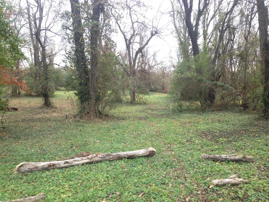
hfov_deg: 55.4
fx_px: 256
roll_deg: +3.0
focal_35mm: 33
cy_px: 101
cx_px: 134
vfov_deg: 42.9
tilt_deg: -6.6
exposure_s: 1/20
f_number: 2.4
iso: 64
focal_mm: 4.12
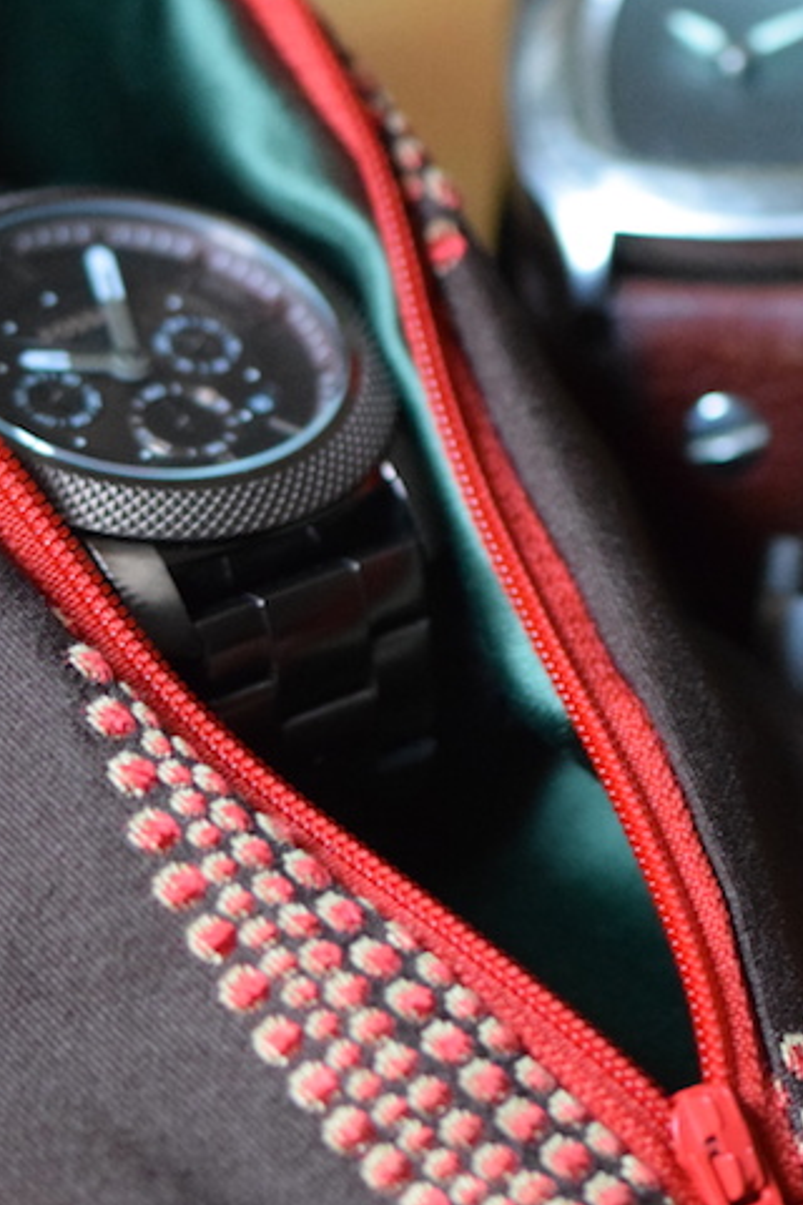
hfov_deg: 4.2
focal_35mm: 328
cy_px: 457
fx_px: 10975
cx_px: 636
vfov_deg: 6.3
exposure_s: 1/60
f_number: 3.2
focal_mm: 105
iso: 4500
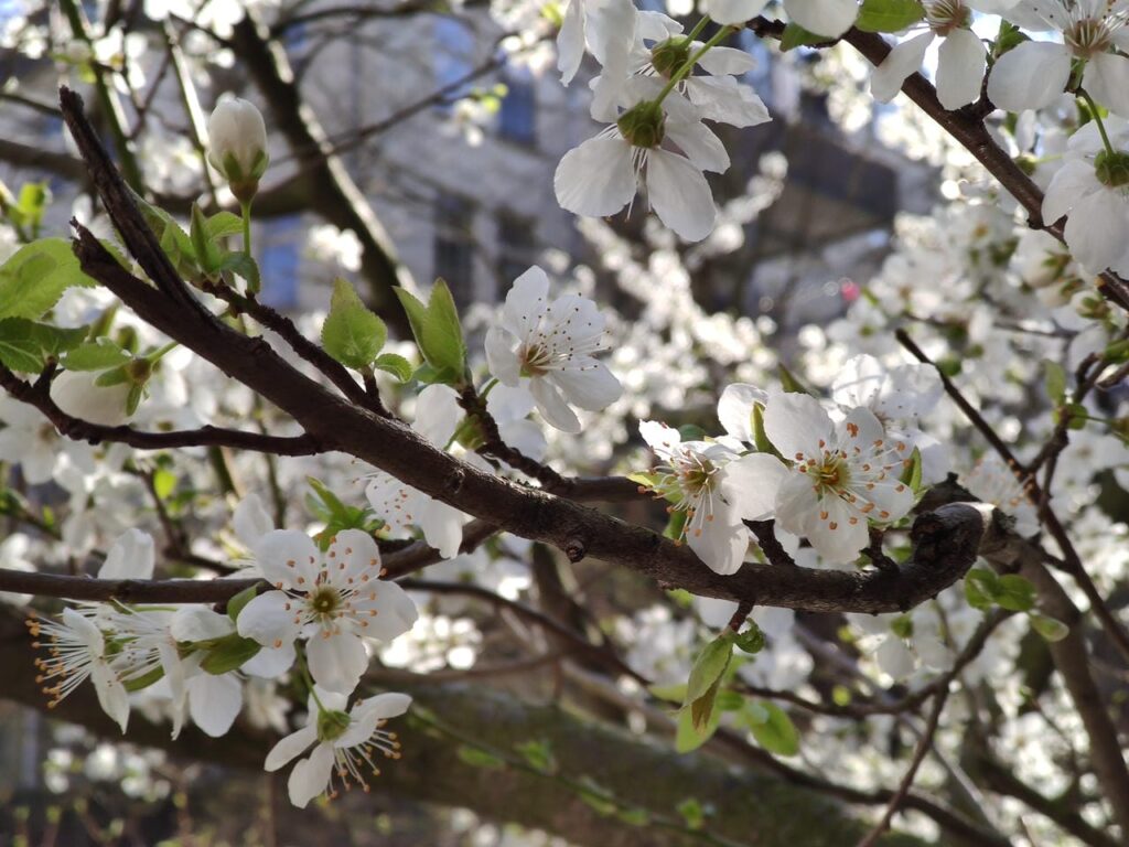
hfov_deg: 36.8
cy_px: 424
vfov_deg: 28.0
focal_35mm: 52
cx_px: 564
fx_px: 1696
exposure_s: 1/326
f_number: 2.4
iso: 100
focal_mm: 5.54
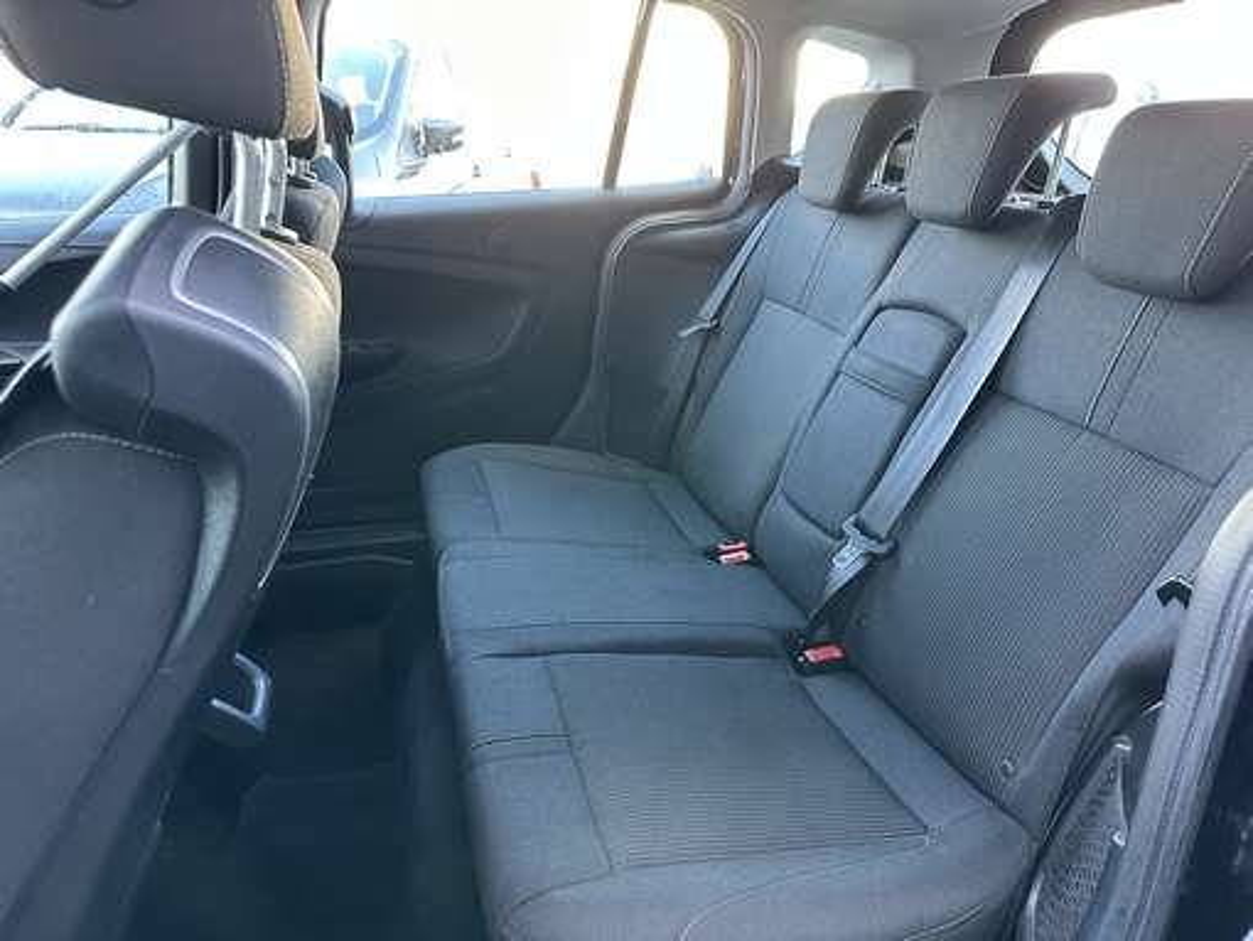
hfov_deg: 71.6
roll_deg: -3.2
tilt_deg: -21.1
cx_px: 626
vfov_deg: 56.9
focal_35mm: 24
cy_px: 470
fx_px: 869
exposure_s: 1/60
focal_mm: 6.86
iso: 320
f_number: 1.78
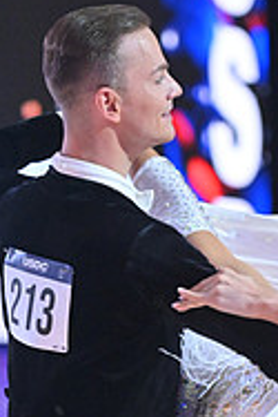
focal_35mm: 573
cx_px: 159
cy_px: 544
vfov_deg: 3.6
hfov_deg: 2.4
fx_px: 6624
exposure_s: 1/400
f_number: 5
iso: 4000
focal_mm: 185
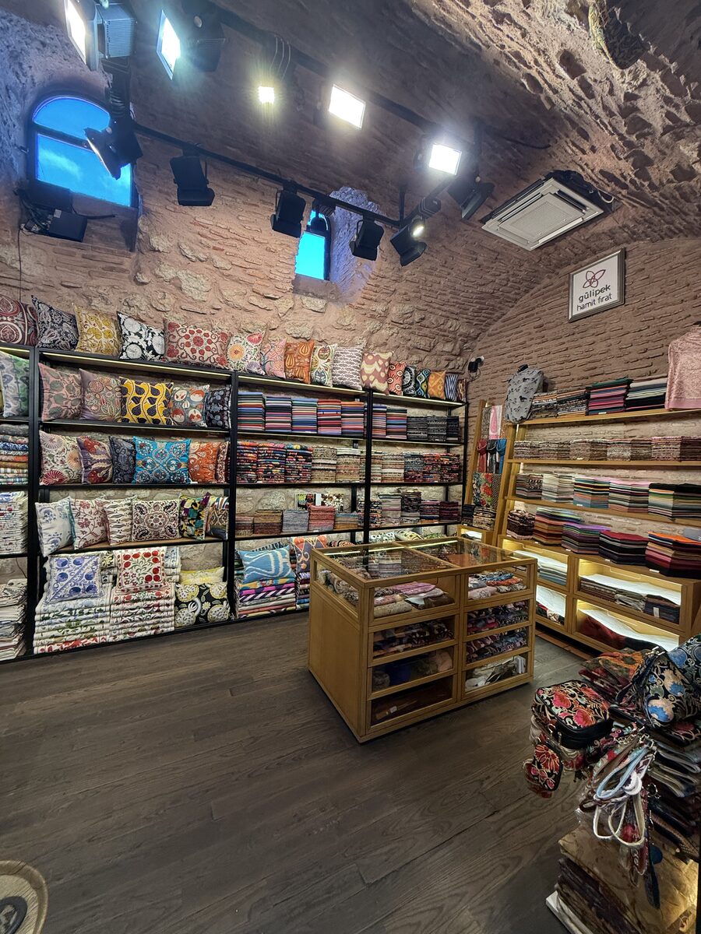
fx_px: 378
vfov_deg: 102.1
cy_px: 467
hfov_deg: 85.7
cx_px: 350
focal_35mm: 14
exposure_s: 1/100
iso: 200
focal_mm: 2.22
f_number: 2.2
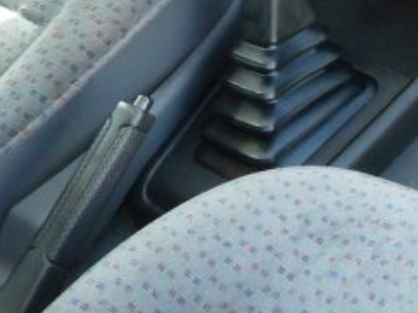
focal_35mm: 106
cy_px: -227
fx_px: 1279
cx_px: 625
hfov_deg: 16.9
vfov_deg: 12.8
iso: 100
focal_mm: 4.1
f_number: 3.3
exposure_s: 1/30
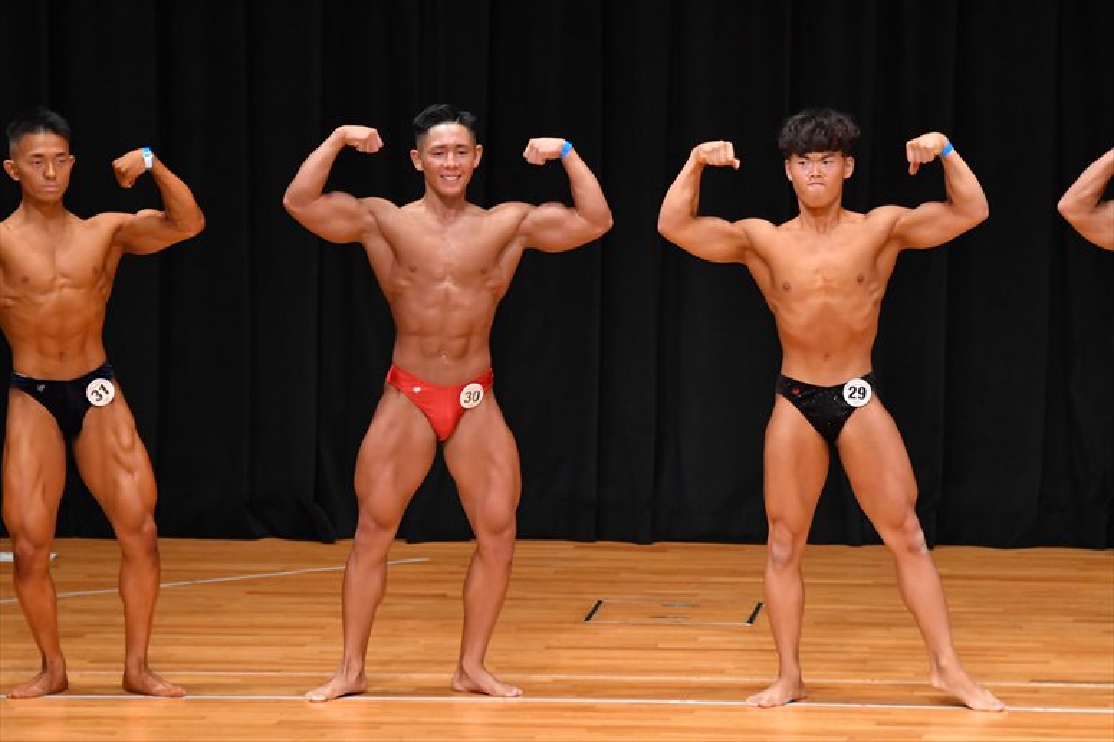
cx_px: 557
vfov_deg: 4.8
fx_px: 8815
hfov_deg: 7.2
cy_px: 371
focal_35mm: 285
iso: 4000
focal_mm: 190
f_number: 5.6
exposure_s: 1/400
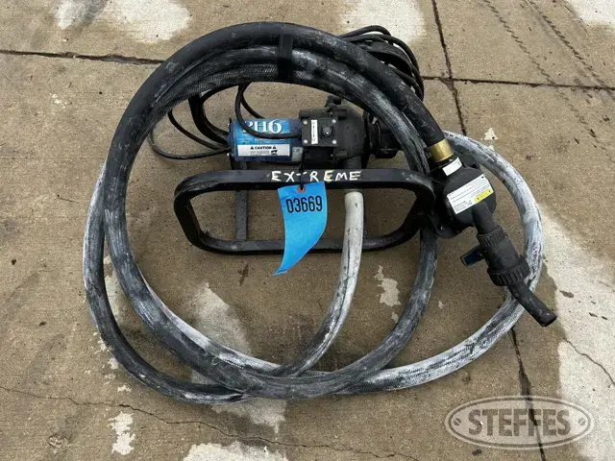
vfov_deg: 53.1
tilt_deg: -66.0
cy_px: 230
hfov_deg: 67.3
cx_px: 308
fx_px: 462
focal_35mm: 26
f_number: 1.5
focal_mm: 5.7
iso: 50
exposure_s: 1/803
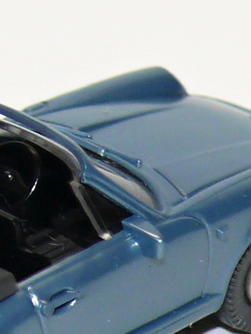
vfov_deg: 3.9
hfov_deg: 2.9
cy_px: 255
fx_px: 4900
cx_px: -3
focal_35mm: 507
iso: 100
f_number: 4
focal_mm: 18.4
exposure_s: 1/30
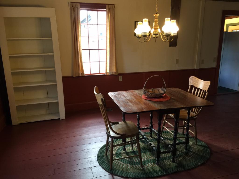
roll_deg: +0.1
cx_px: 120
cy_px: 90
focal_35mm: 29
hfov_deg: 61.7
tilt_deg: -12.2
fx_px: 200
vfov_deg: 48.2
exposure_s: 1/15
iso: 40
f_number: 2.2
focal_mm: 4.15
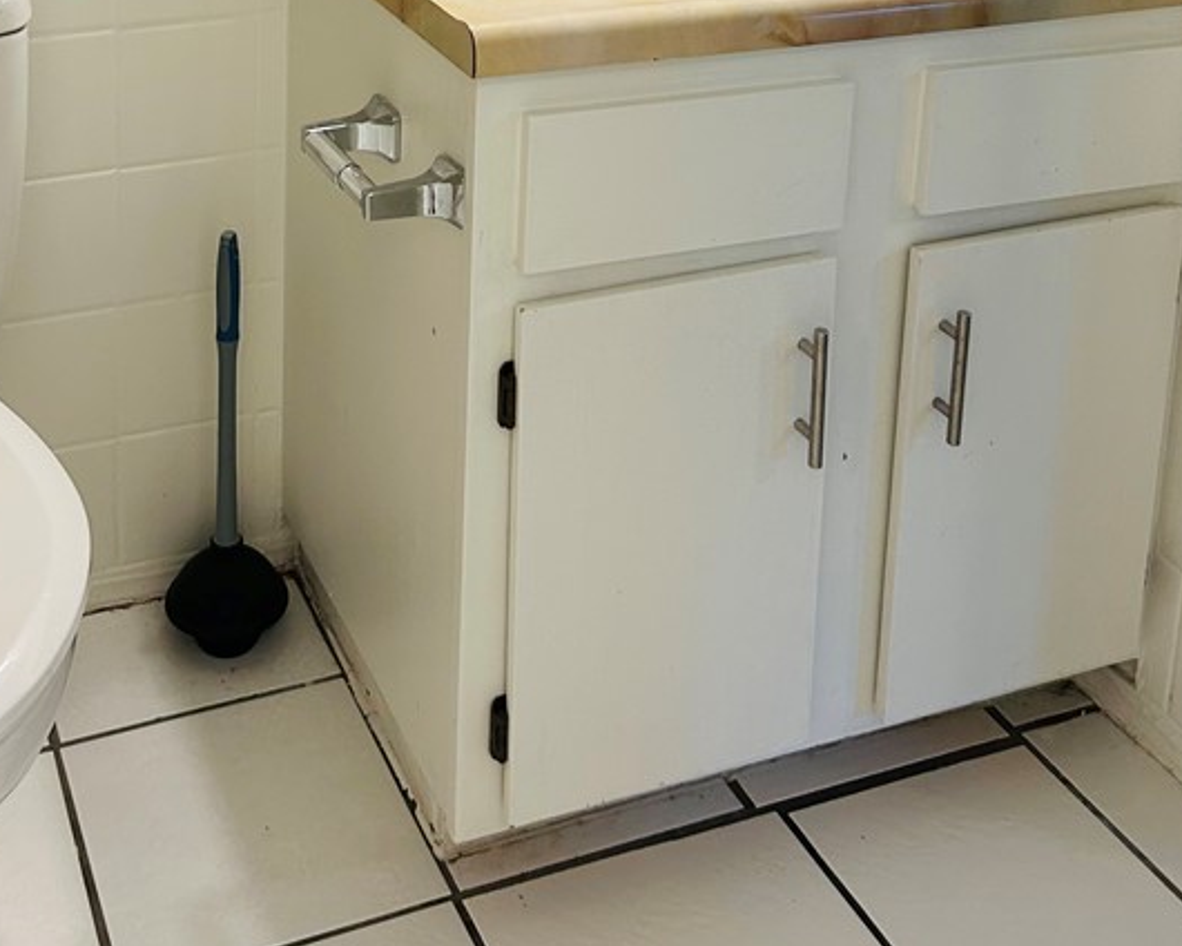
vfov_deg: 27.4
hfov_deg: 37.6
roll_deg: -1.3
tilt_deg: -11.3
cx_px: 395
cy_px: -174
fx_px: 1714
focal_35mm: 49
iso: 125
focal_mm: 5.7
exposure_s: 1/120
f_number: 1.5
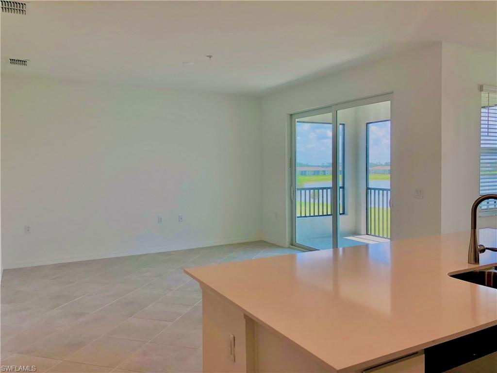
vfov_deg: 49.7
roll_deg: +1.2
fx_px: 402
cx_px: 248
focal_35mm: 28
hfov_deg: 63.4
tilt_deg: -2.5
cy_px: 186
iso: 20
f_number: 1.8
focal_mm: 4
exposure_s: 1/164
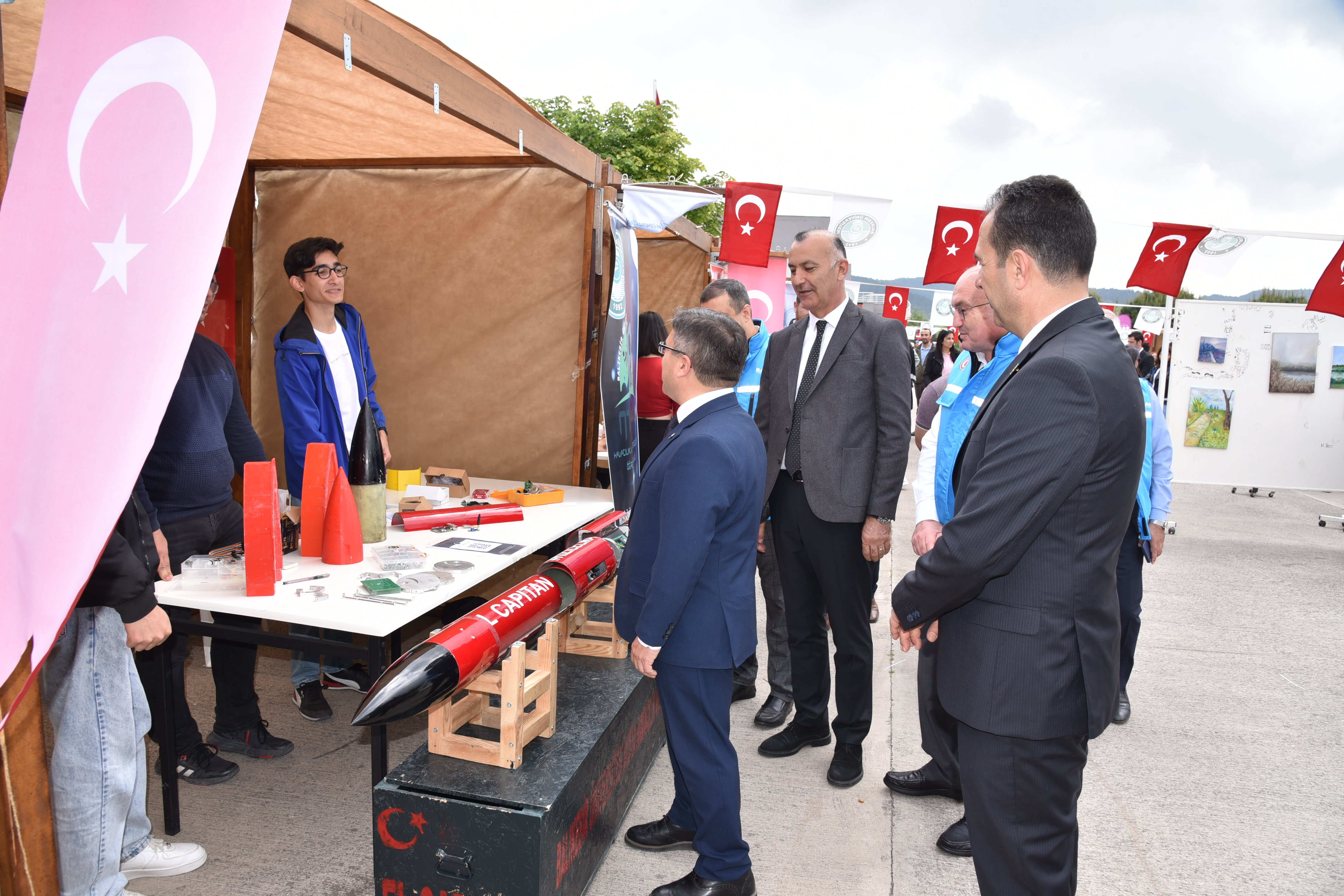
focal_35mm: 24
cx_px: 672
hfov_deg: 73.7
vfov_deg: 53.1
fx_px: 896
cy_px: 448
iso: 320
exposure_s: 1/200
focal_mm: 24
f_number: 9
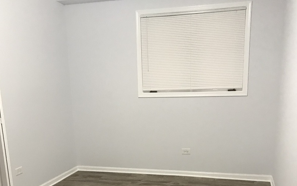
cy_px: 169
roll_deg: +2.2
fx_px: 324
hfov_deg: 49.3
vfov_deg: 30.5
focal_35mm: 40
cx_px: 148
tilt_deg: -14.5
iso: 50
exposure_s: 1/15
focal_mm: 3.99
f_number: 1.8
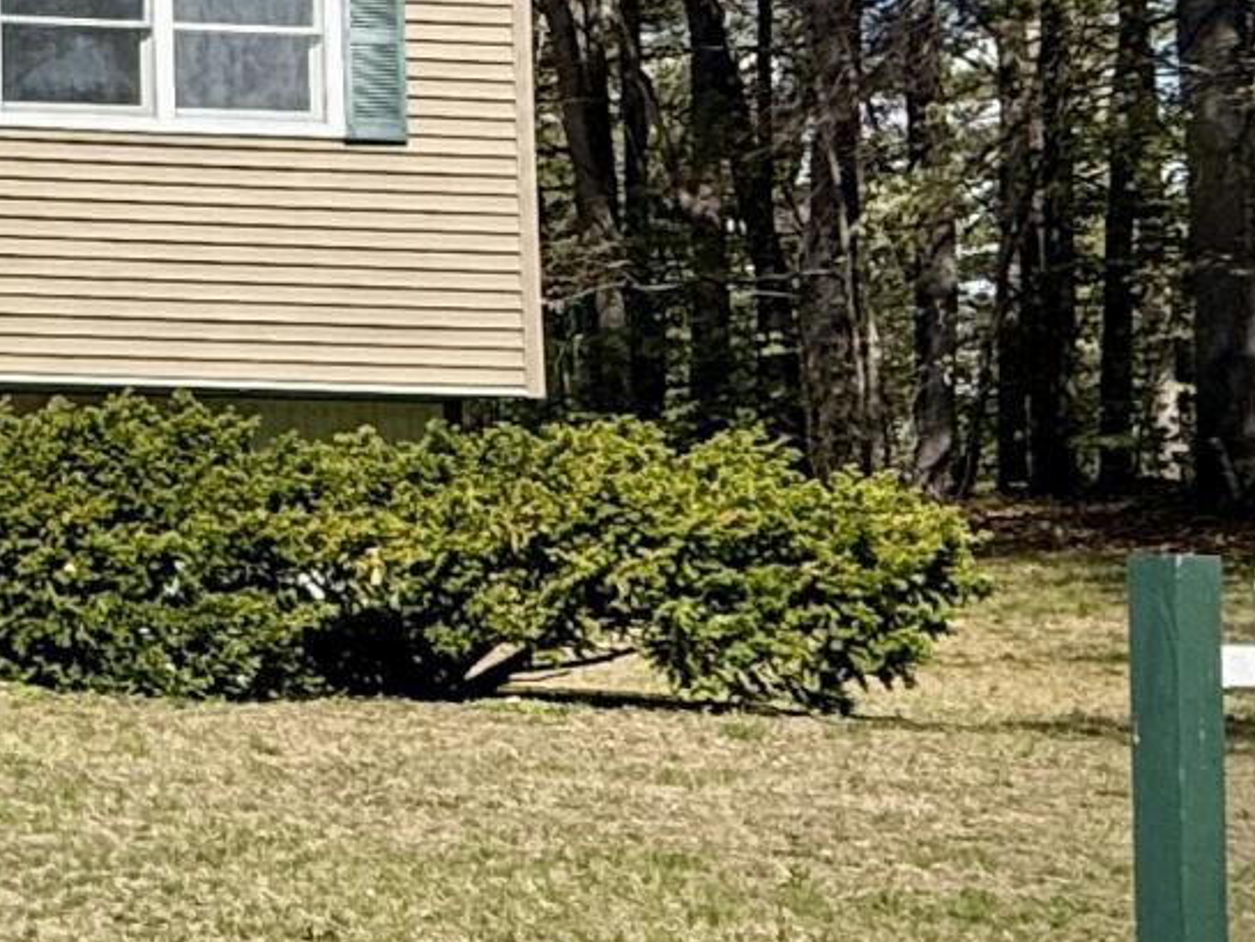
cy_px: 468
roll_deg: -0.4
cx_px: -1096
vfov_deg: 19.1
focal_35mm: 77
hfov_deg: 18.7
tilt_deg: +3.6
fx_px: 2792
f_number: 2.2
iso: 50
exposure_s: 1/1189
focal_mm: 2.22
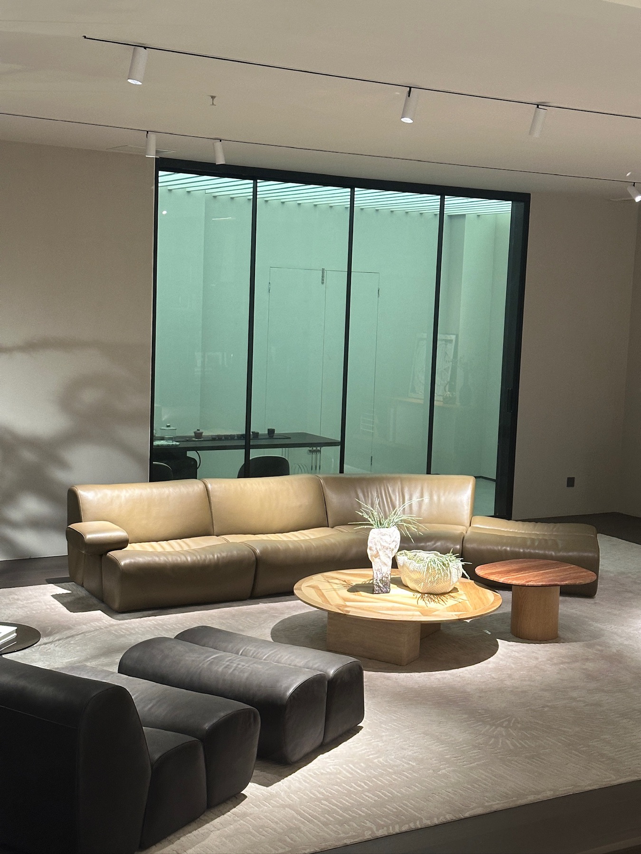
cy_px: 427
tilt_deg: -5.9
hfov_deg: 30.3
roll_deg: -2.7
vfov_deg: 39.7
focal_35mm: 48
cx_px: 320
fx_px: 1185
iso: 250
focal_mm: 6.86
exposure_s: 1/42
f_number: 1.78
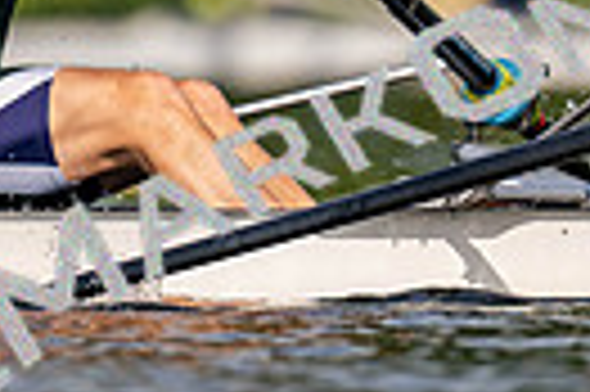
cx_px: 604
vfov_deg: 0.5
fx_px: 43507
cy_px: -101
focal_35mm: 2658
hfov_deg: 0.8
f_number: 4
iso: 220
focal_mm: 600
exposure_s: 1/2500
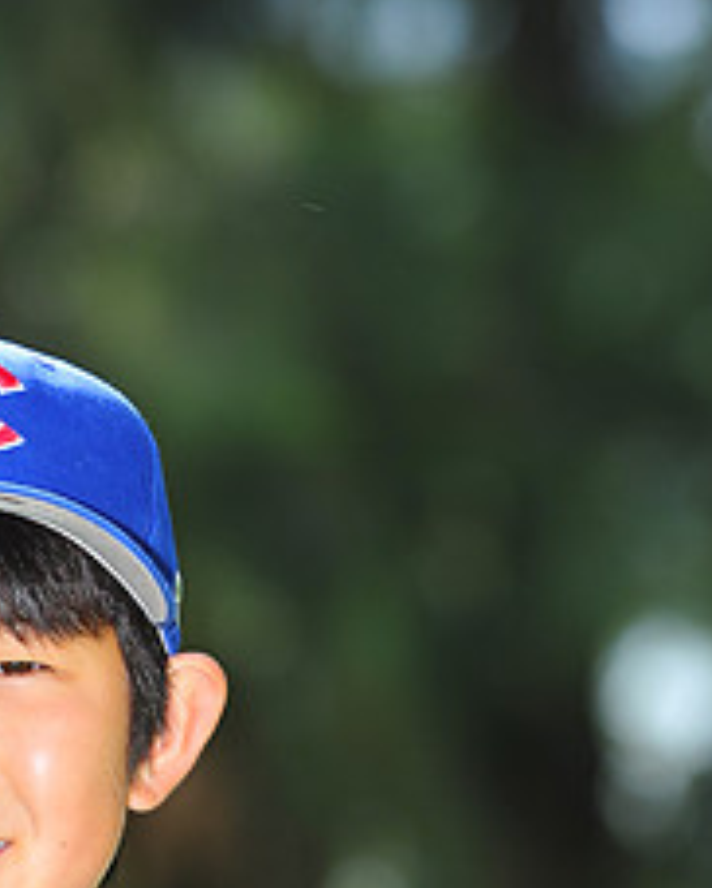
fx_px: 12600
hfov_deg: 3.2
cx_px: 8
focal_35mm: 479
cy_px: 1033
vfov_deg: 4.0
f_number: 6.3
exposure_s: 1/200
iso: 200
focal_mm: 200
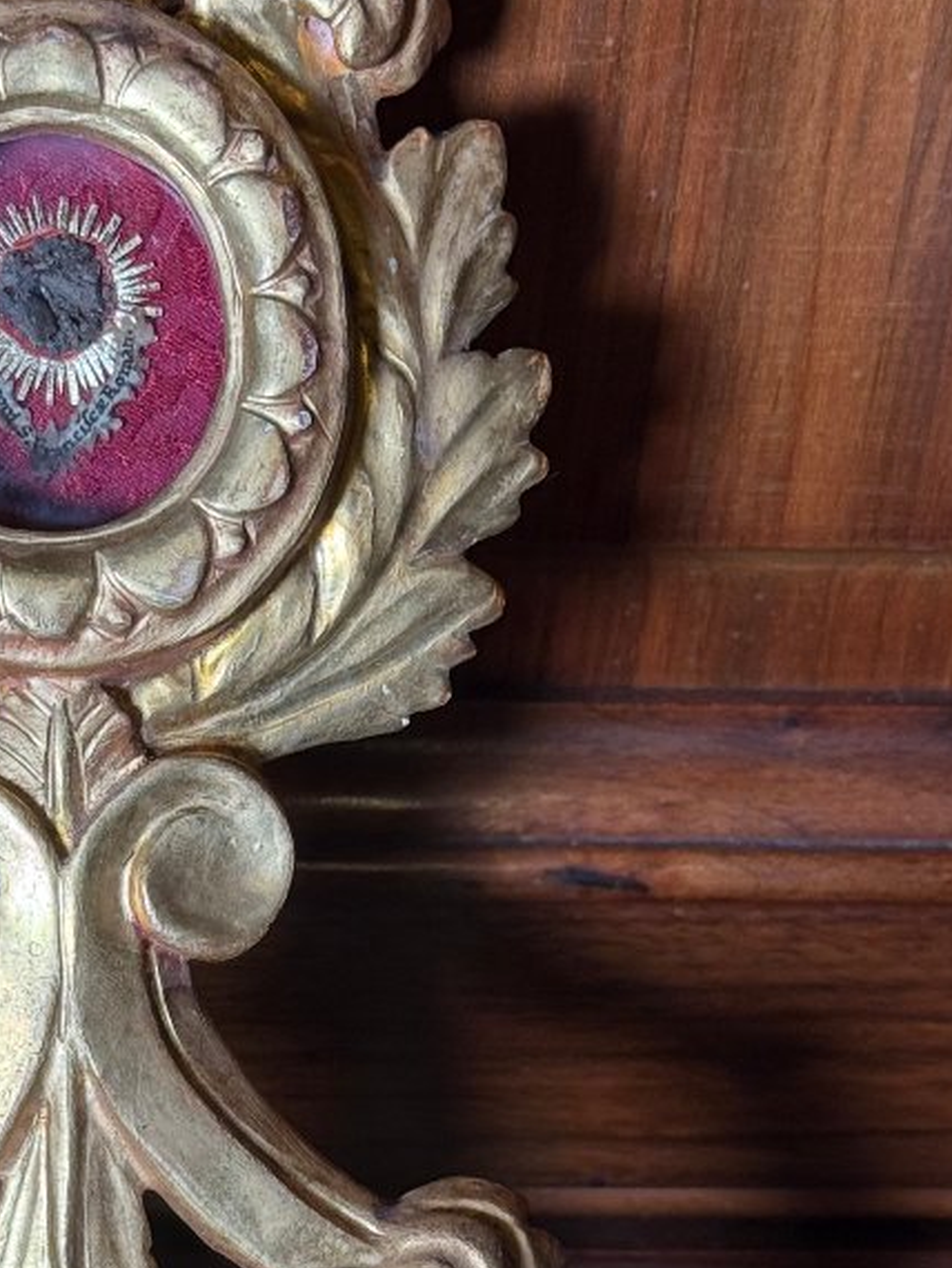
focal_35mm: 101
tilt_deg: -38.8
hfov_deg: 14.6
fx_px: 3701
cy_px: 988
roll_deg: -1.4
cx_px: 196
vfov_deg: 19.3
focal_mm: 6.76
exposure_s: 1/113
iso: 80
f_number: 1.78
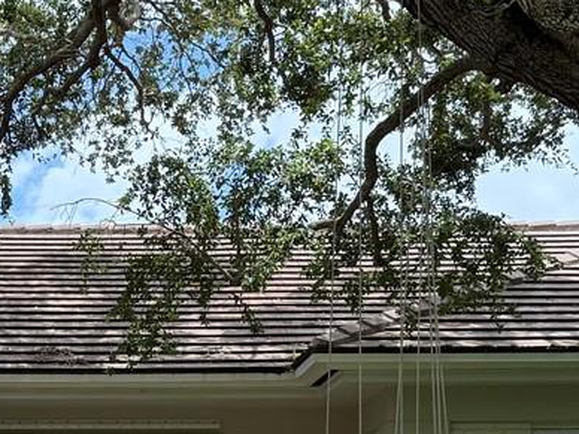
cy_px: 532
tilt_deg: +1.6
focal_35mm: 99
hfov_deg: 19.5
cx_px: 81
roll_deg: -0.1
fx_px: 1656
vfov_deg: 14.4
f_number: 1.78
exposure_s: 1/1812
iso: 100
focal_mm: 6.76
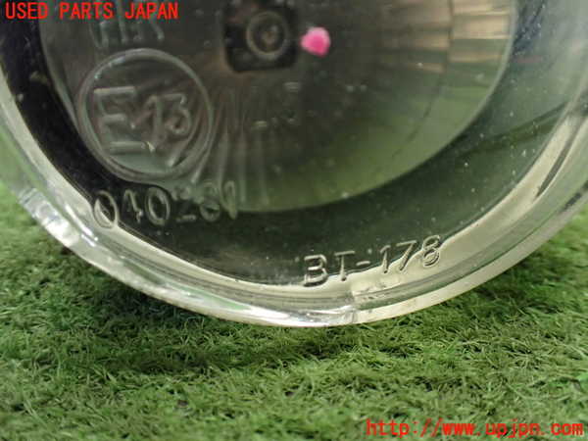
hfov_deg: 60.0
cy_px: 220
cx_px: 294
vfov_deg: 46.8
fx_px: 510
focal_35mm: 30
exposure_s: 1/60
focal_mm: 5.4
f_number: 2.3
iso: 800
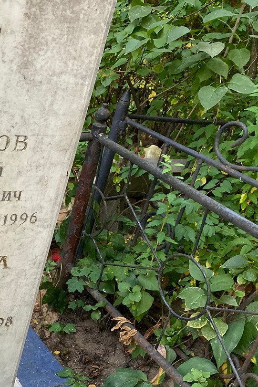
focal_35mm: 48
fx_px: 516
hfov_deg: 25.6
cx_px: -40
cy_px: 239
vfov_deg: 40.9
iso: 125
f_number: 1.8
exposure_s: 1/121
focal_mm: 4.25
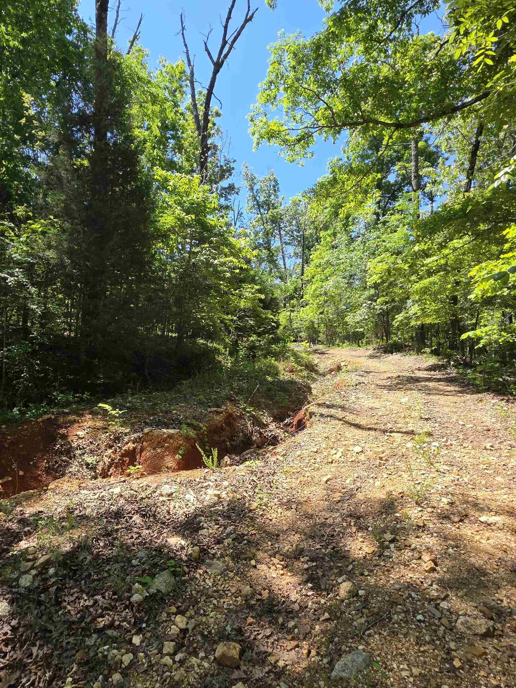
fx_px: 358
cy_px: 357
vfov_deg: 87.7
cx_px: 223
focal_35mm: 18
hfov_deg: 71.3
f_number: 1.9
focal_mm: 2.2
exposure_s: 1/705
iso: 40
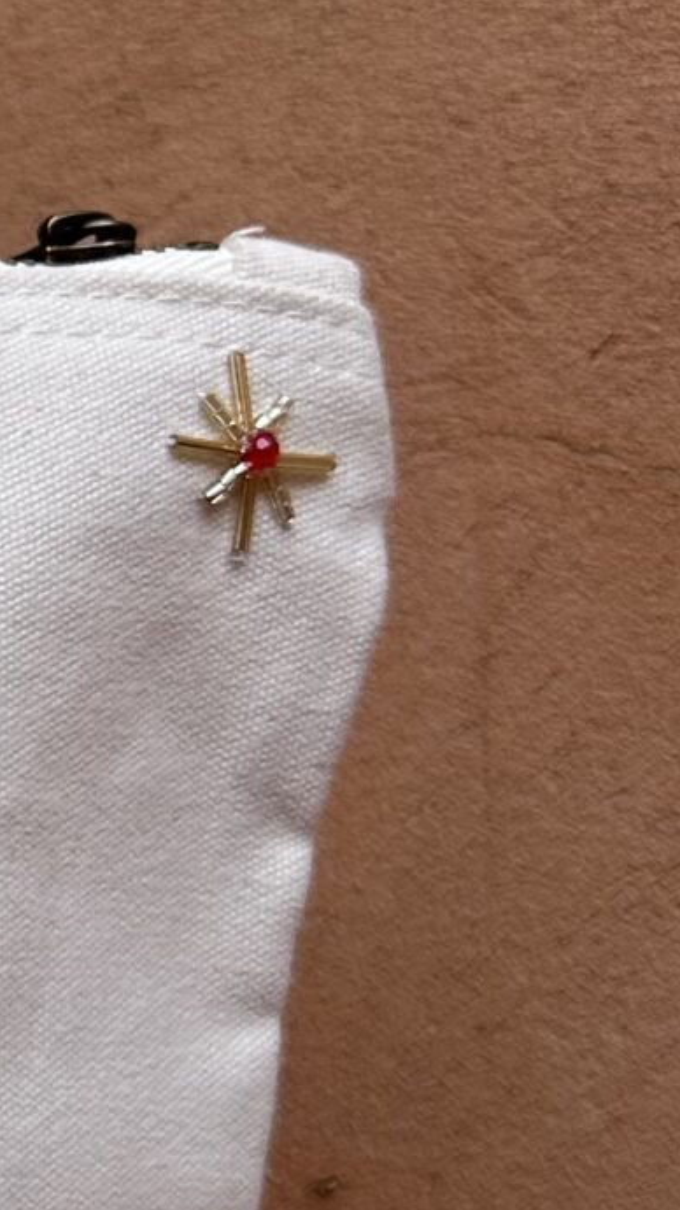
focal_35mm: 97
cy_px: 749
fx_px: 3110
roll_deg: -0.7
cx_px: -859
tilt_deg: -5.2
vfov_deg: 22.0
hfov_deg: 10.9
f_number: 1.78
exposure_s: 1/604
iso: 80
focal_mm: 6.86
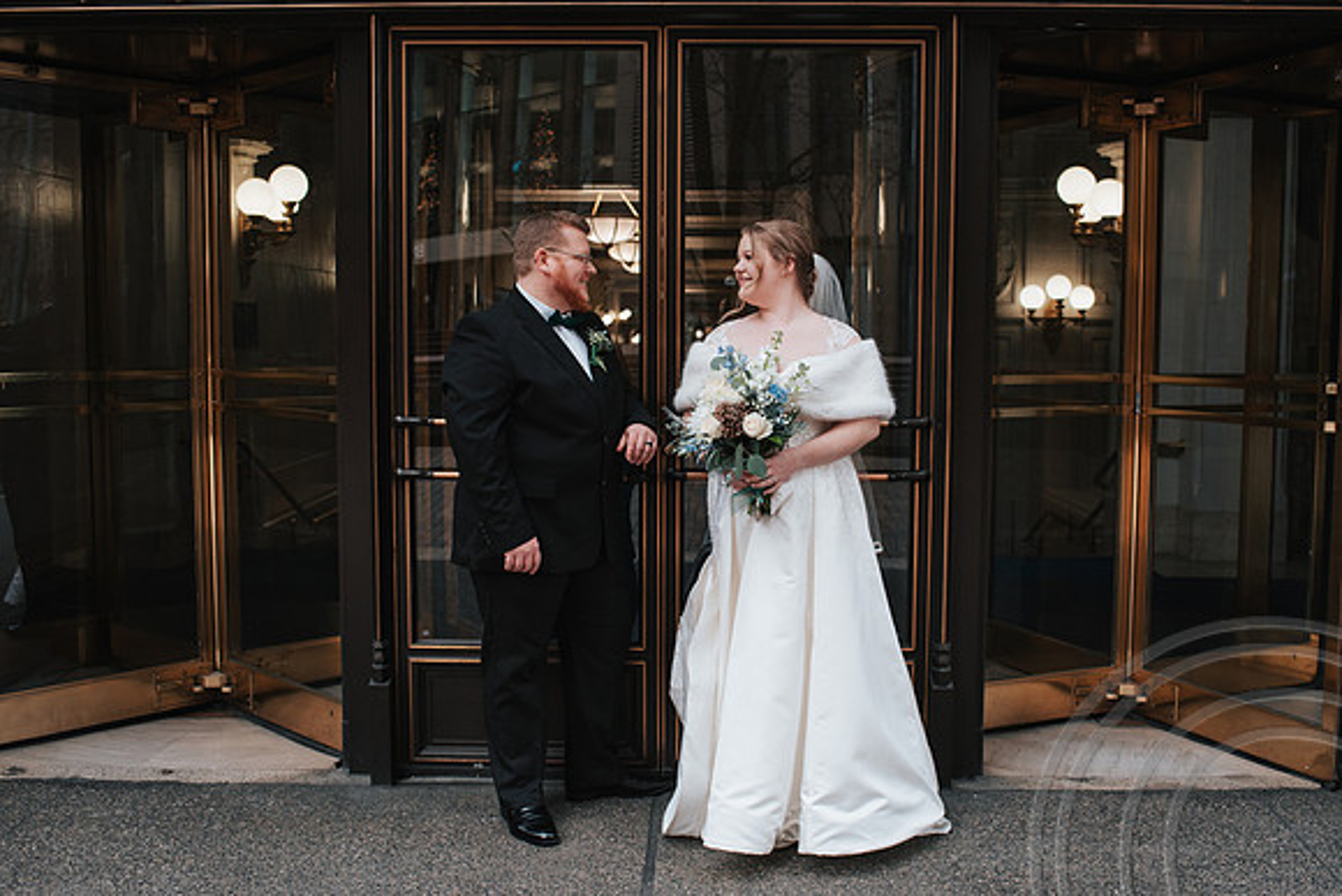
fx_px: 1371
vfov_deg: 36.2
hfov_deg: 52.1
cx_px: 704
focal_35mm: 37
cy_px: 448
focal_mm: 35
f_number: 3.5
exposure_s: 1/400
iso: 1000
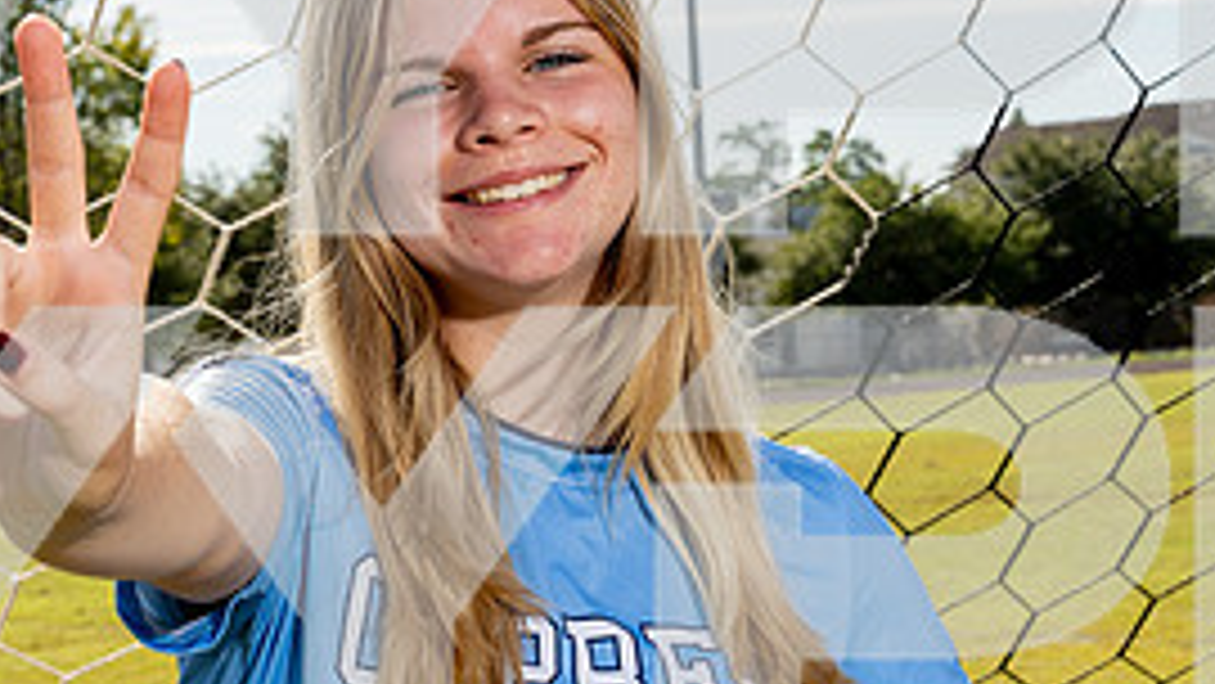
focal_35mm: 124
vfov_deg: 9.8
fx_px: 3996
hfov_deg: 17.3
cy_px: 547
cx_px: 567
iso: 200
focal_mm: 55
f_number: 11
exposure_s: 1/250
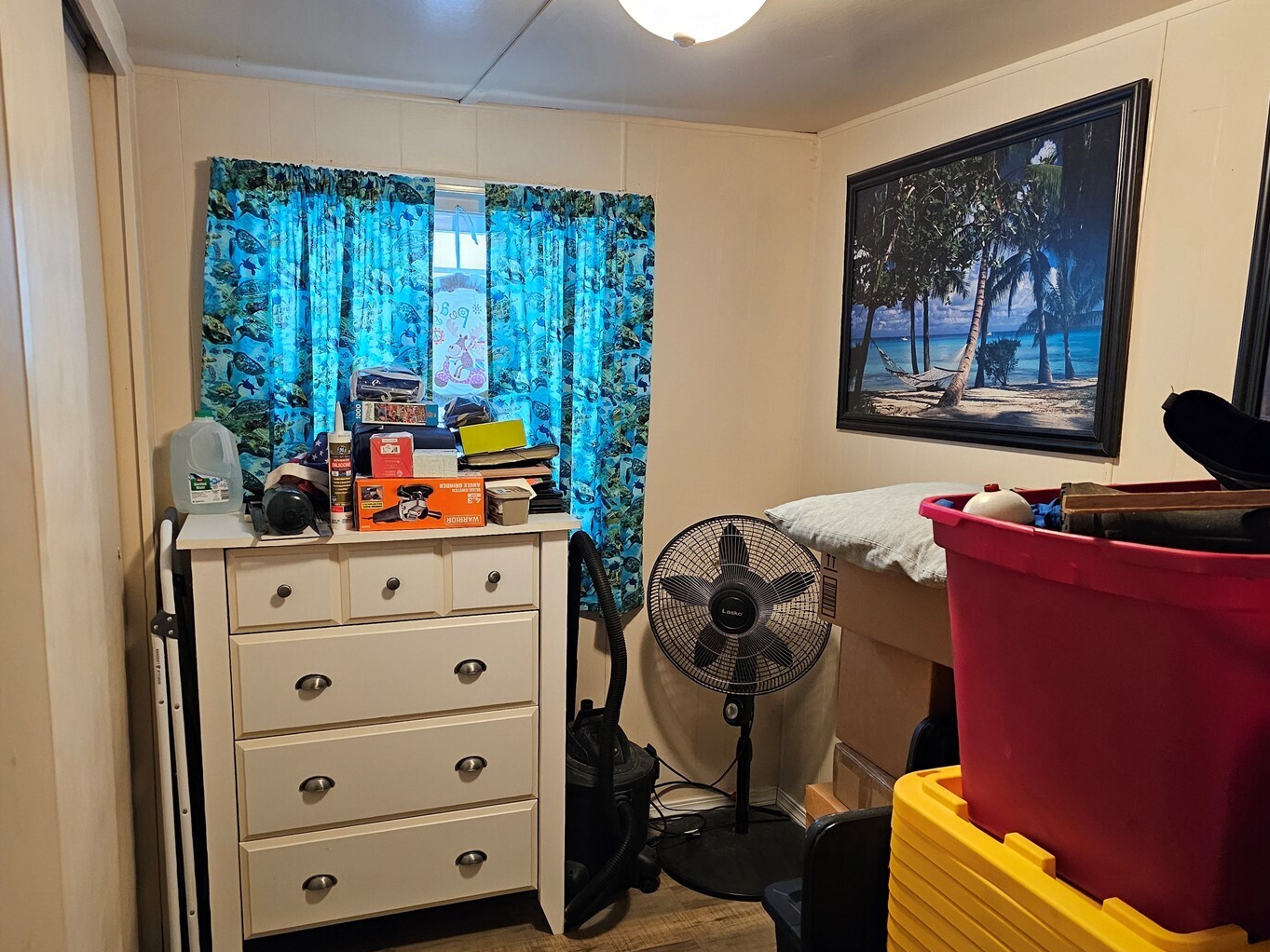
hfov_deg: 65.3
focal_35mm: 27
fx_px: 990
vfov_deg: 51.3
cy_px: 523
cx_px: 639
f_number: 1.7
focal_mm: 6.3
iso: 1000
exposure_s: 1/120
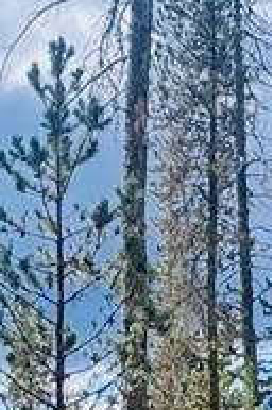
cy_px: 610
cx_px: -68
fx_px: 1376
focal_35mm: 121
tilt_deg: +1.1
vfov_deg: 15.6
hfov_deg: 11.0
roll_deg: -0.9
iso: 50
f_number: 2.2
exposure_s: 1/968
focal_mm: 2.22
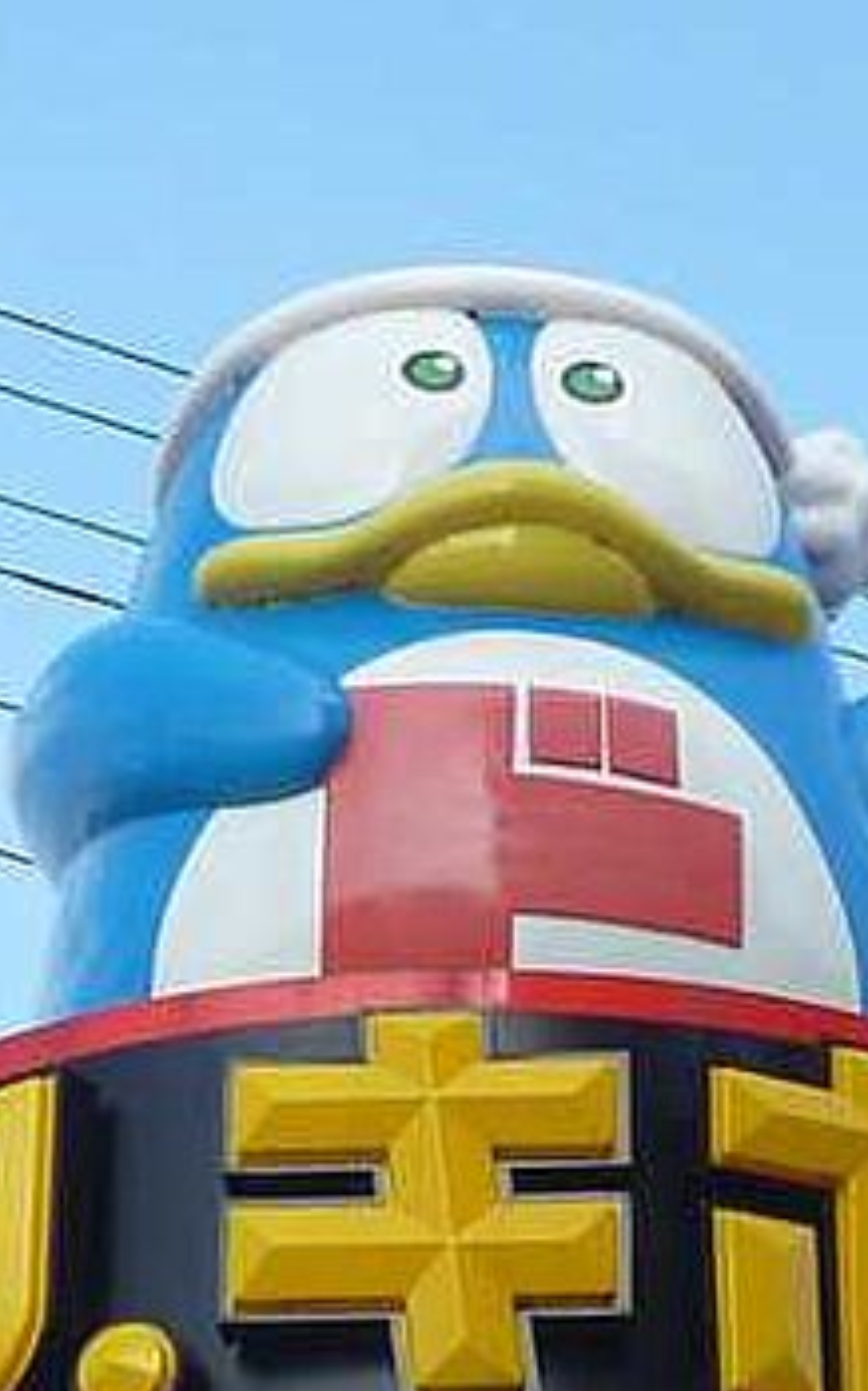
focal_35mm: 136
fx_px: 5150
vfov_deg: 15.3
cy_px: 885
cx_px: 534
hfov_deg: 9.6
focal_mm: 6.3
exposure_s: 1/250
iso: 80
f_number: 3.8
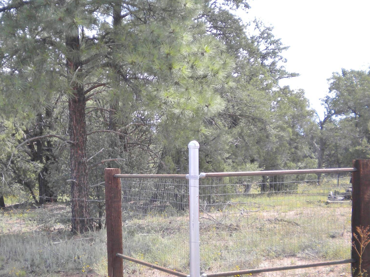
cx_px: 130
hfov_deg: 34.7
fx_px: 588
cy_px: 150
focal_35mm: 55
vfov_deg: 26.5
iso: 80
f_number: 3.5
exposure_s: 1/234
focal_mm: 7.4
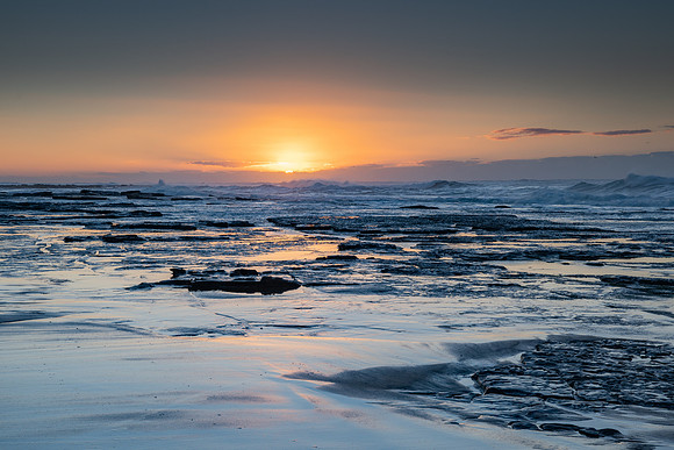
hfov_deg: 30.0
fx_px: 1259
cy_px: 225
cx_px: 337
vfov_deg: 20.3
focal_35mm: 67
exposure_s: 1/25
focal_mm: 44
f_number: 10
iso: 50
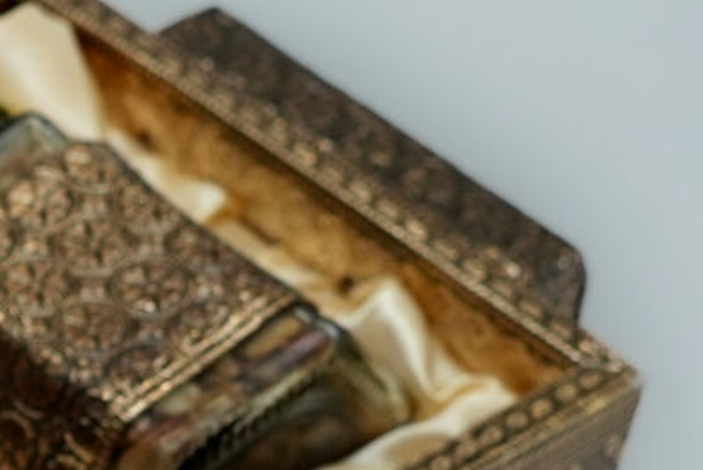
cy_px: 842
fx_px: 4473
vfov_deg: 5.9
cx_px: -694
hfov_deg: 8.5
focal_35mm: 229
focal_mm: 35
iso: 250
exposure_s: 1/160
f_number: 4
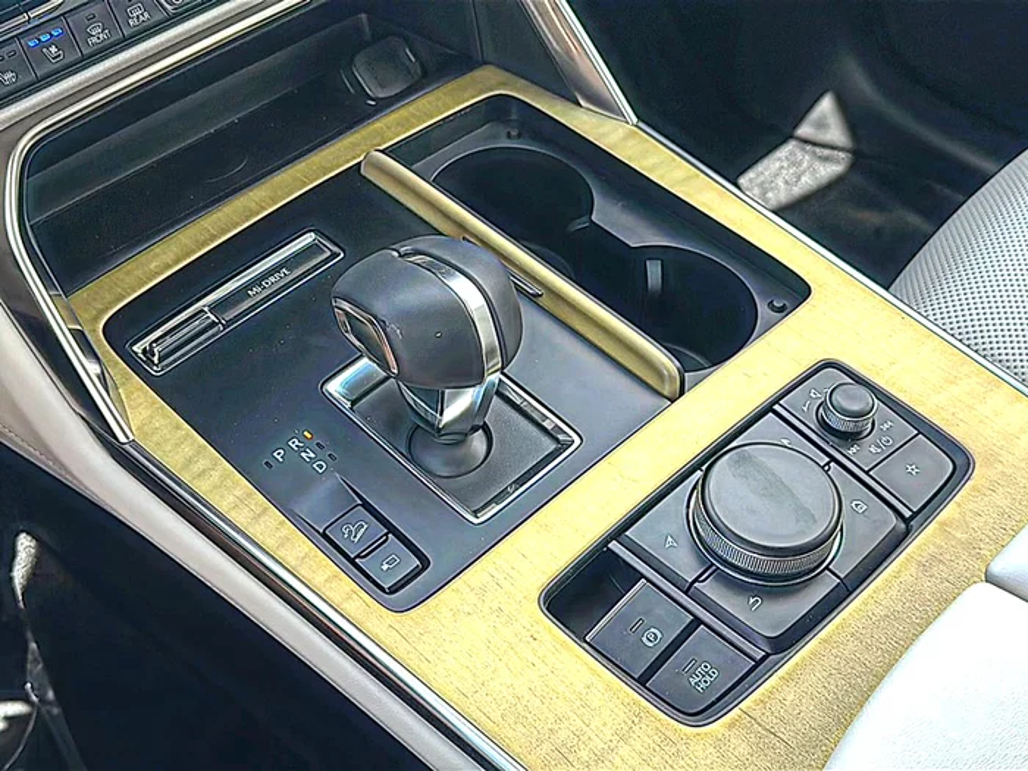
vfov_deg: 39.7
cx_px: 514
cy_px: 386
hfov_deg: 51.4
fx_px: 1069
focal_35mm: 36
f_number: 1.78
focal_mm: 6.86
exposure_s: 1/459
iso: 80
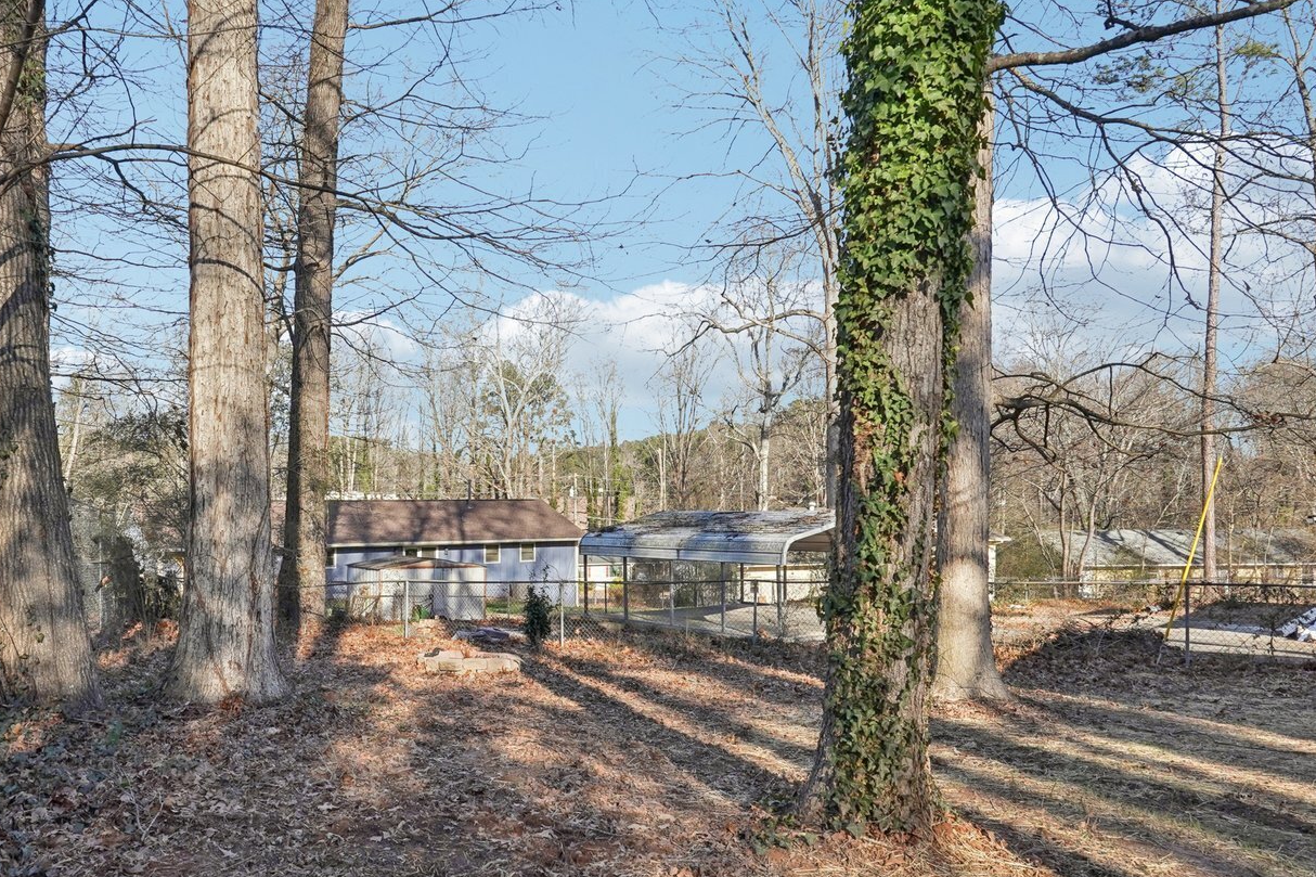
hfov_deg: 66.3
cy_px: 493
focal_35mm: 27
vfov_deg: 47.8
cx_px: 487
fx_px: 987
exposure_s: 1/1000
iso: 800
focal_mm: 16
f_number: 8
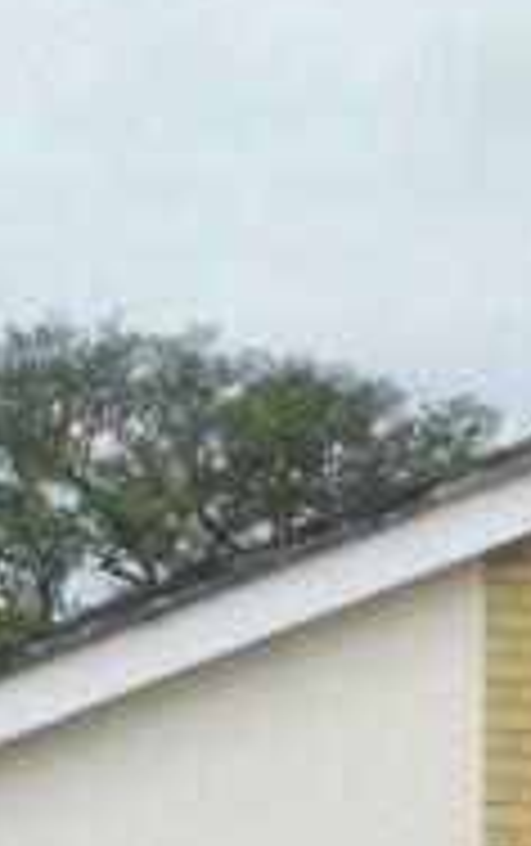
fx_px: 3994
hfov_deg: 7.6
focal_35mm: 173
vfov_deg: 11.0
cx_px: 126
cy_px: 1665
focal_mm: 5.3
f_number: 3.2
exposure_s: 1/1250
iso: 125
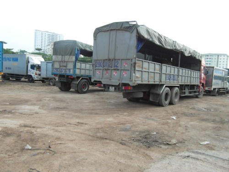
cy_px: 86
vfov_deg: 56.8
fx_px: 159
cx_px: 114
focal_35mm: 24
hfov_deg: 71.6
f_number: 3.2
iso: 100
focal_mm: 4
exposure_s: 1/90
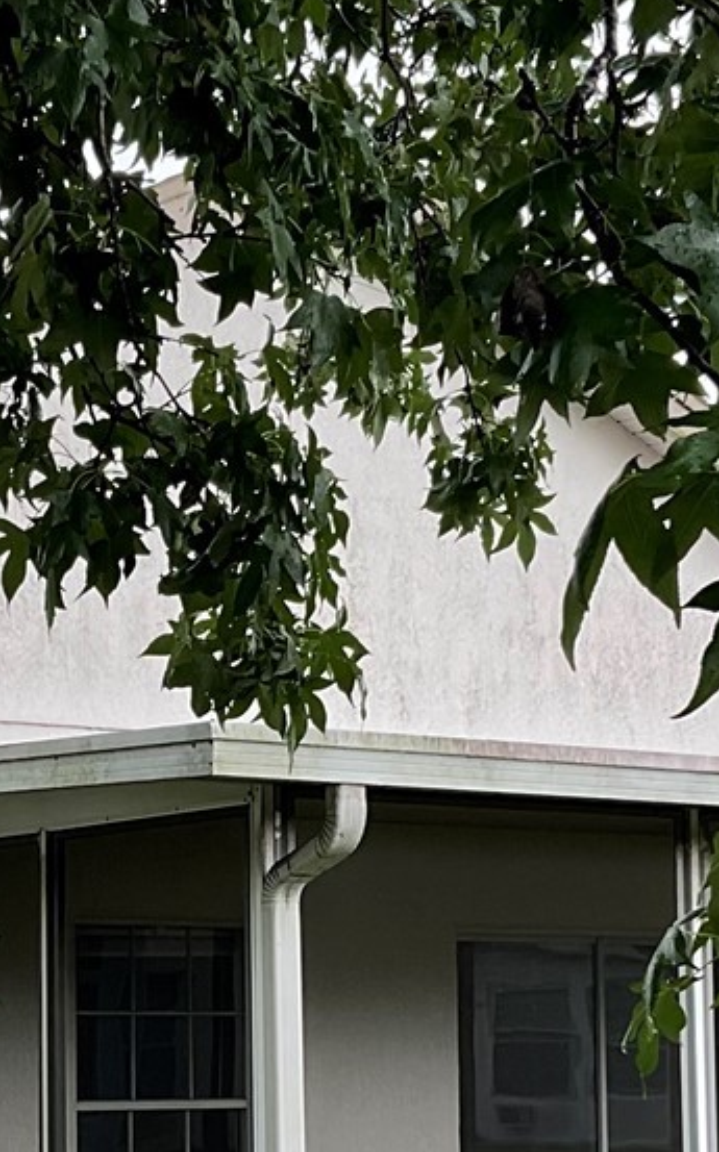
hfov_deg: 14.5
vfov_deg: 23.1
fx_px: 2794
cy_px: 871
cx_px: 108
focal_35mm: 89
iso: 16
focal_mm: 3
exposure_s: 1/123
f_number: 1.8
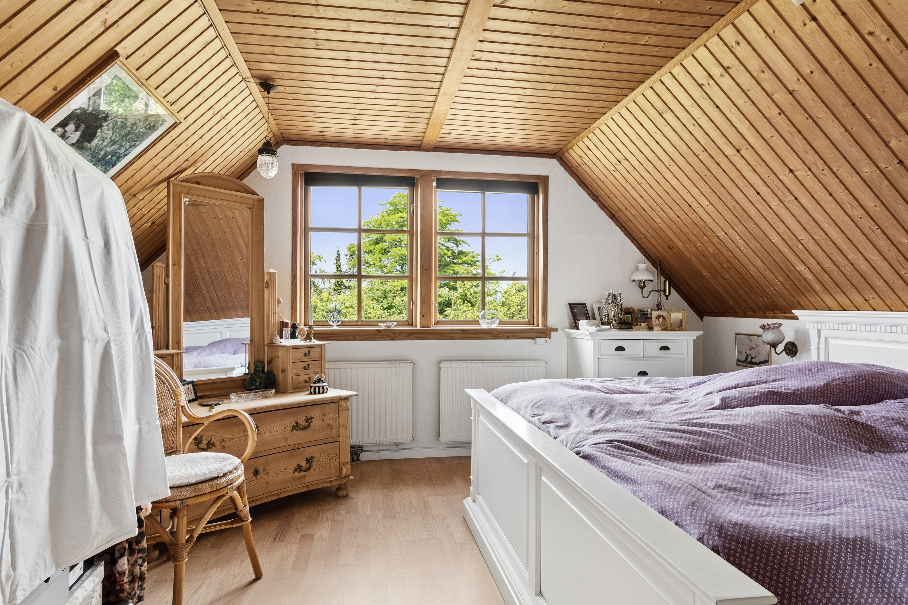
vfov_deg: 63.2
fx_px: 492
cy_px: 302
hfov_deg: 85.4
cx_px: 454
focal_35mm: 20
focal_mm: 13
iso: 200
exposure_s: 1/15
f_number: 8
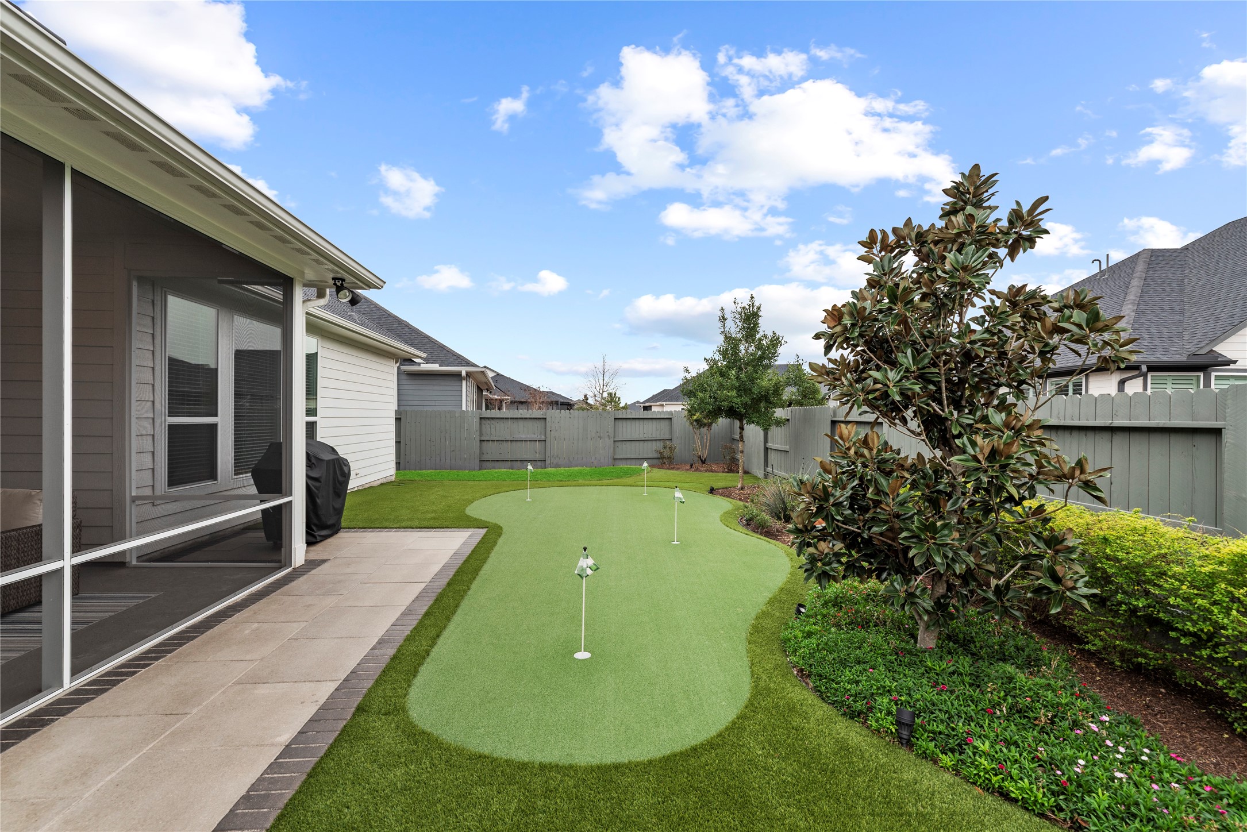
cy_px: 416
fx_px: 520
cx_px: 624
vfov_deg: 77.4
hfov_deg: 100.4
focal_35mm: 15
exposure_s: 1/100
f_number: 8
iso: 100
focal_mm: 15
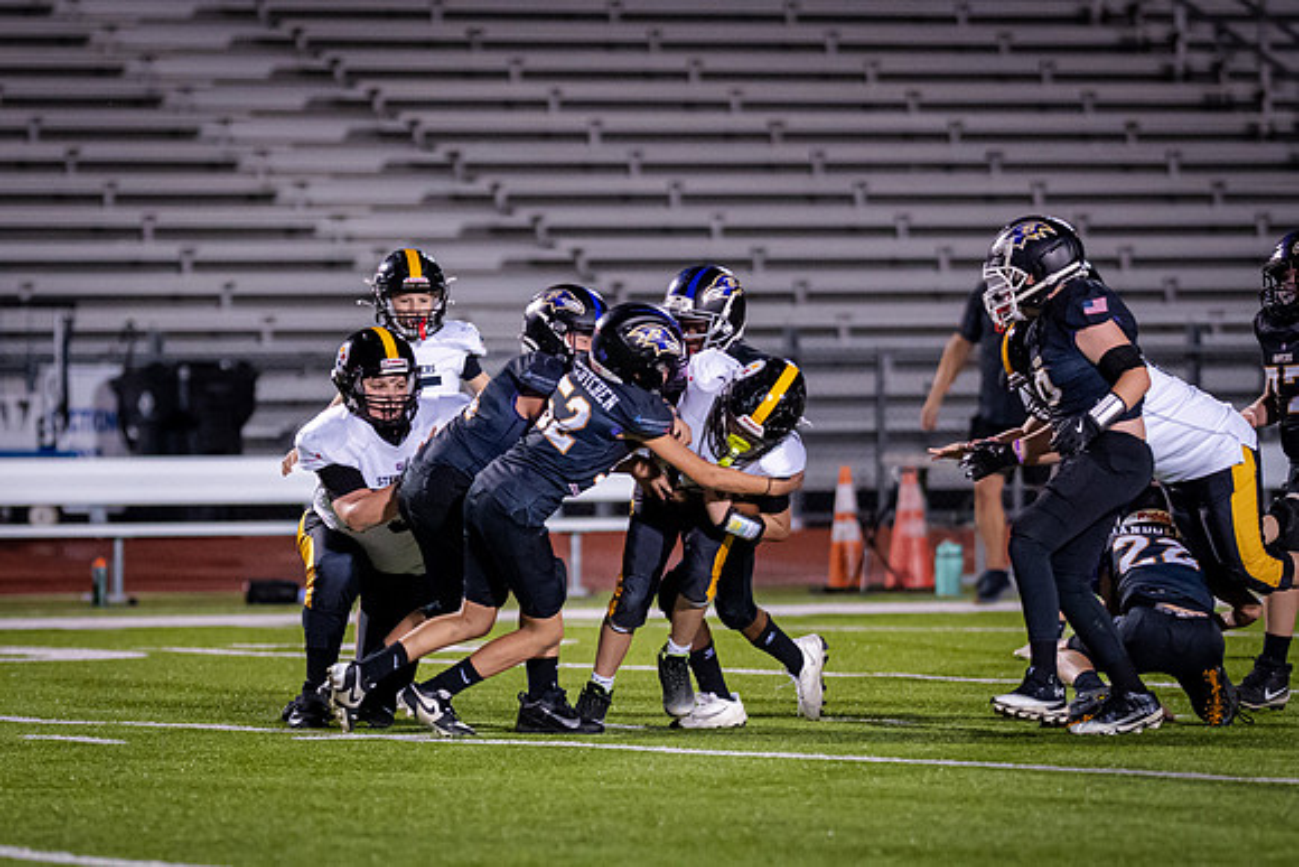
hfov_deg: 6.3
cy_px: 605
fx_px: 11772
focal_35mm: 326
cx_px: 542
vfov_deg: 4.2
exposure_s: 1/1250
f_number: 1.8
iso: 2000
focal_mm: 135
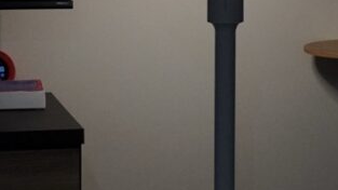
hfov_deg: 11.9
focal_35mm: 180
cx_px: -1
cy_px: 70
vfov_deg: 6.8
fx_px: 1611
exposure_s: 1/60
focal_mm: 35
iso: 3200
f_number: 5.6
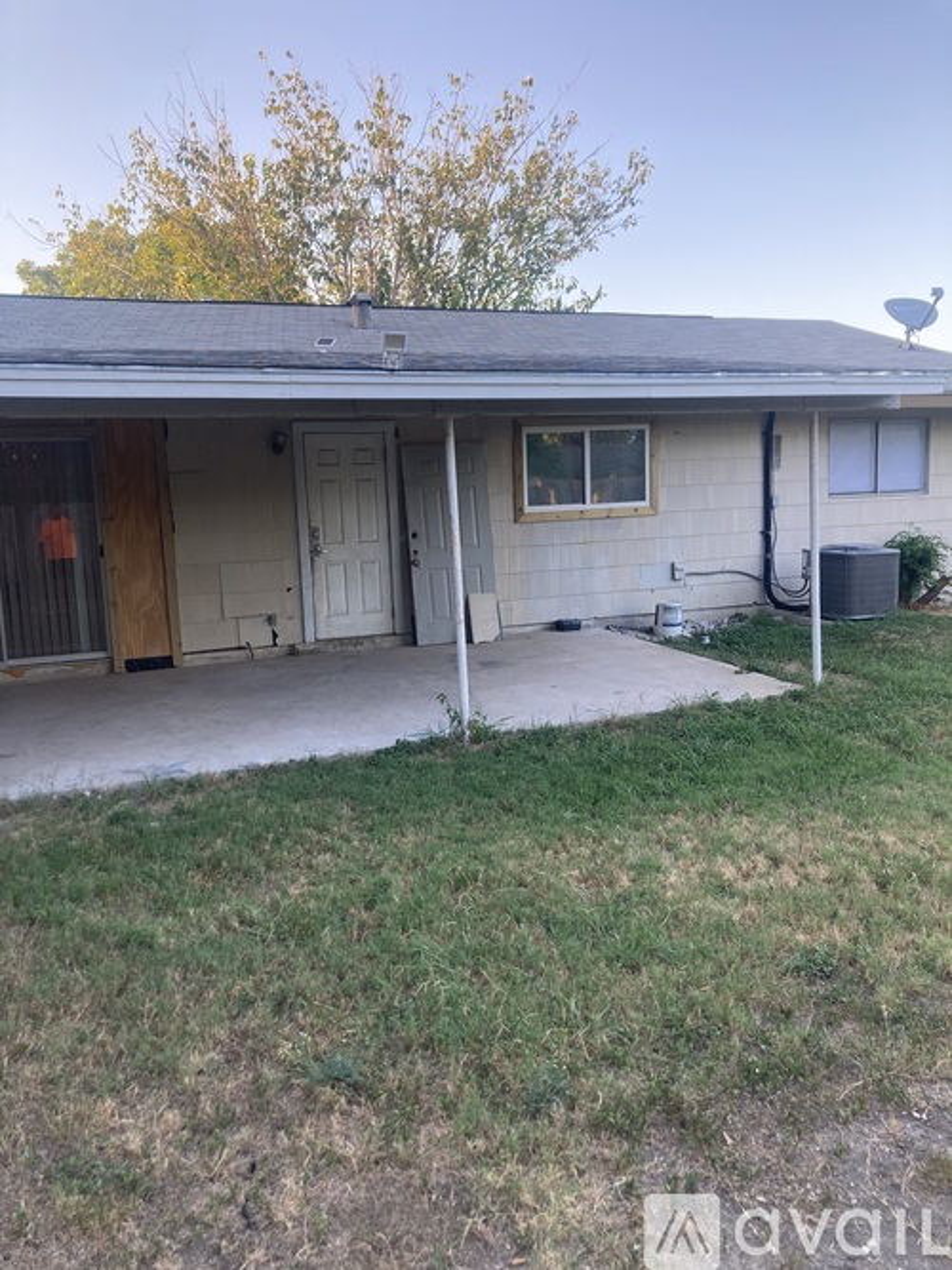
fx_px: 1027
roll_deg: +1.5
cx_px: 476
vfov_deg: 63.5
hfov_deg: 49.7
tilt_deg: -6.6
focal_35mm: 28
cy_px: 635
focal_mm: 3.99
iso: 25
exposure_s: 1/121
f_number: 1.8
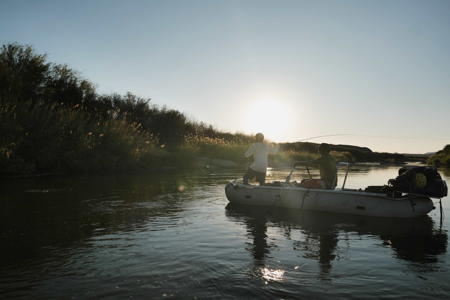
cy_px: 150
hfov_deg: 65.5
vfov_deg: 46.4
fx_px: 350
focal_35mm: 28
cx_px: 225
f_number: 4
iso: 100
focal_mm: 28
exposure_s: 1/800
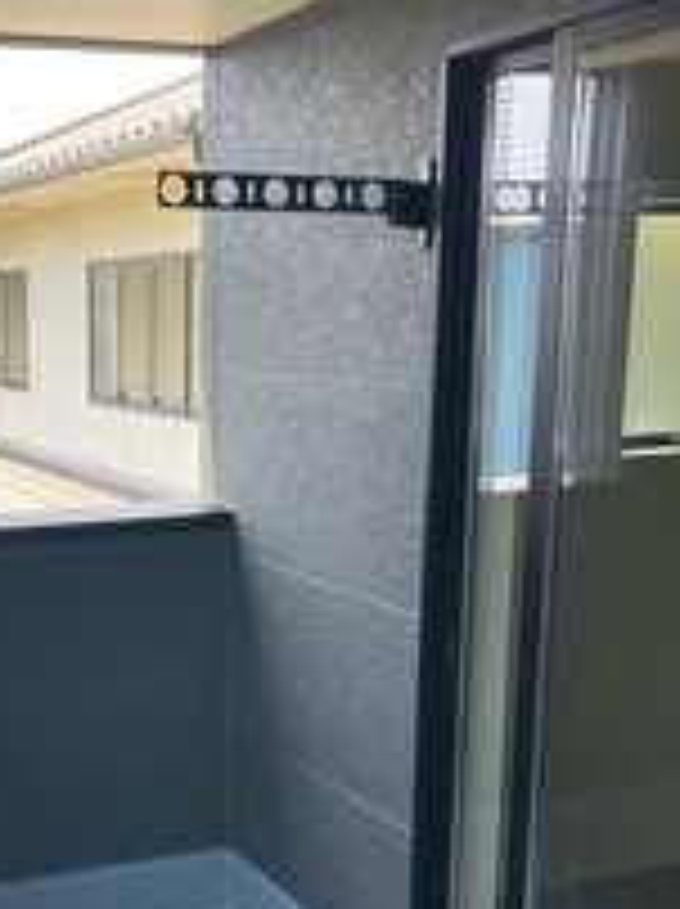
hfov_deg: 28.0
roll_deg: +2.3
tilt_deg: -9.5
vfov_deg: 37.9
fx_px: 1312
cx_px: 77
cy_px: 590
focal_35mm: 50
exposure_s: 1/183
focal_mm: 3.99
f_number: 1.8
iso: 20
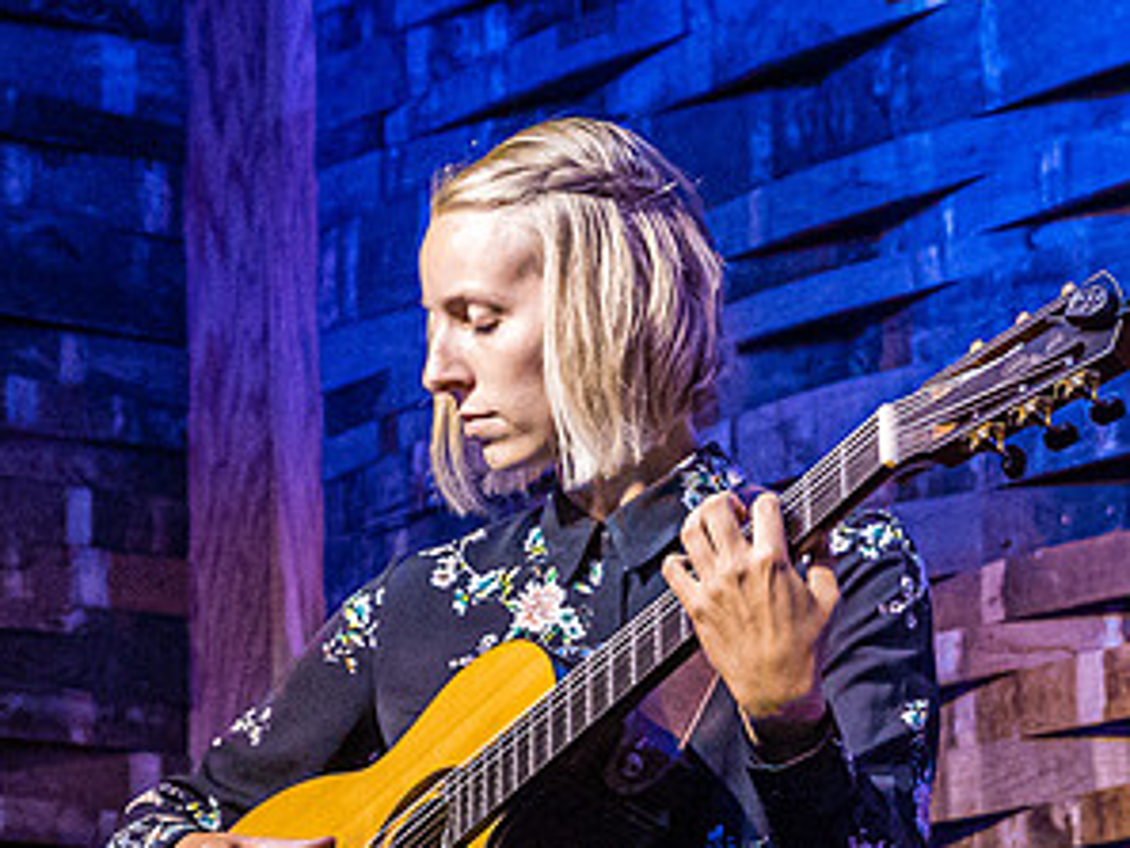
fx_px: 5682
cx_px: 503
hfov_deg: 11.4
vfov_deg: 8.5
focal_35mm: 174
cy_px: 695
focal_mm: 70
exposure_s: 1/250
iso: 10000
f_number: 5.6
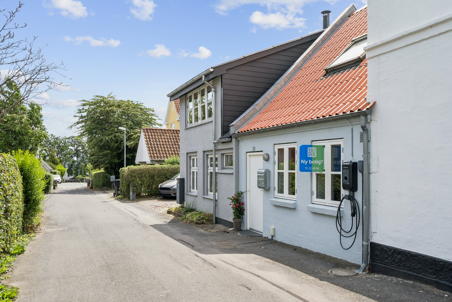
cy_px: 151
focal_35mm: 29
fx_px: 364
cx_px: 226
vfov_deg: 45.0
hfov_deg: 63.7
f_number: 7.1
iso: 800
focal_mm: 29
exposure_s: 1/1600
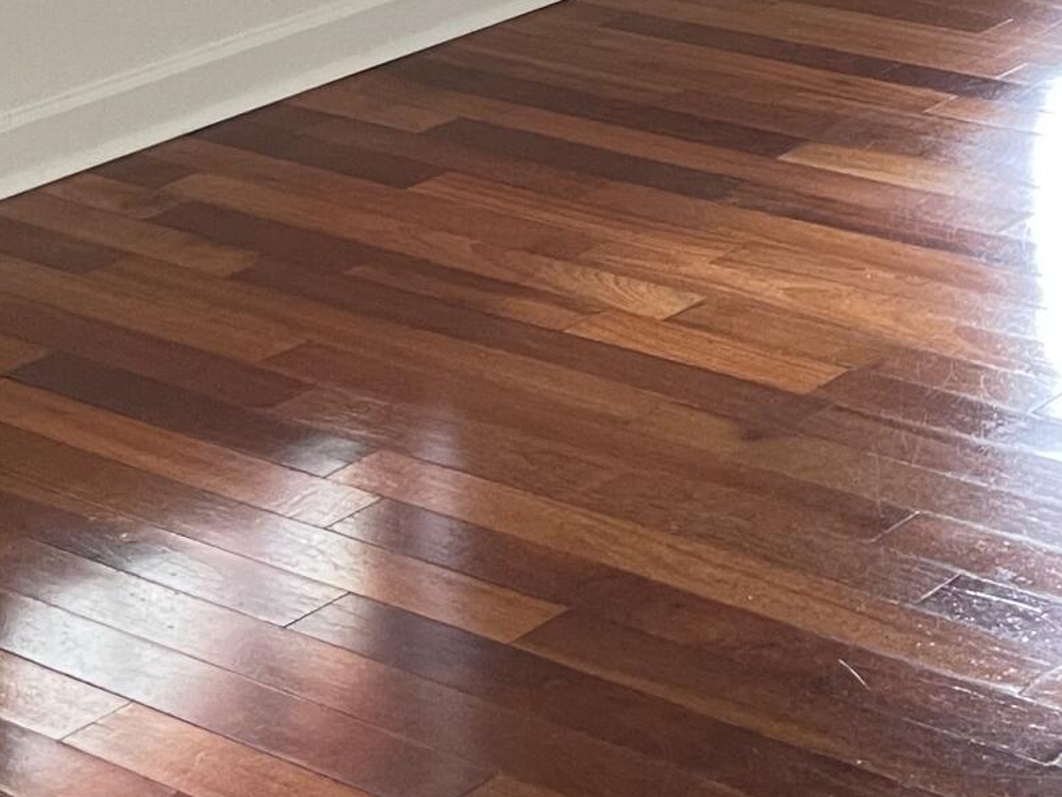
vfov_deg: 13.7
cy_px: -518
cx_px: 1543
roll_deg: +0.9
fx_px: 3037
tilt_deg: -9.3
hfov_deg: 17.9
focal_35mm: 99
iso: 125
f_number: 1.6
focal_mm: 5.1
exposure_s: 1/76
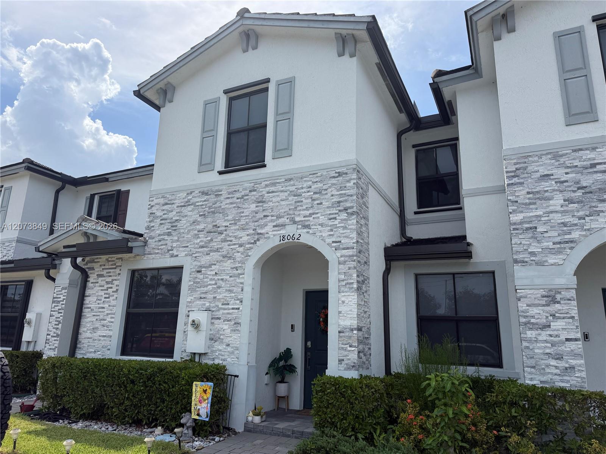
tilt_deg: +14.9
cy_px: 227
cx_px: 303
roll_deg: -2.5
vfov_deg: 56.8
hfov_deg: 71.6
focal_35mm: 24
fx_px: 420
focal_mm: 6.76
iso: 100
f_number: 1.78
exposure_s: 1/6711
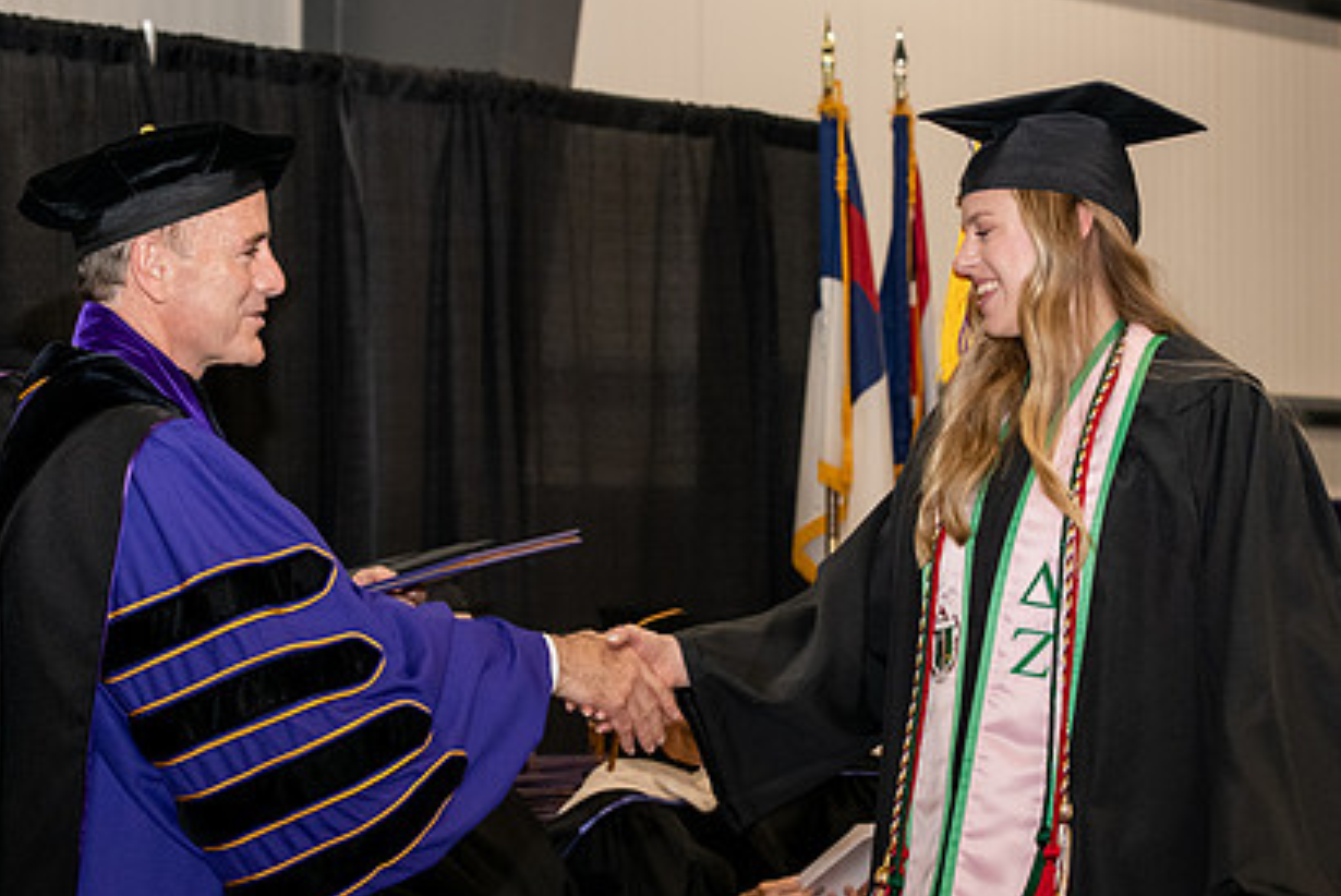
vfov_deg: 13.8
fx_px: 3690
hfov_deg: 20.6
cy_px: 469
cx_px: 680
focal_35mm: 99
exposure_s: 1/200
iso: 2000
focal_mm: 70
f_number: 5.6
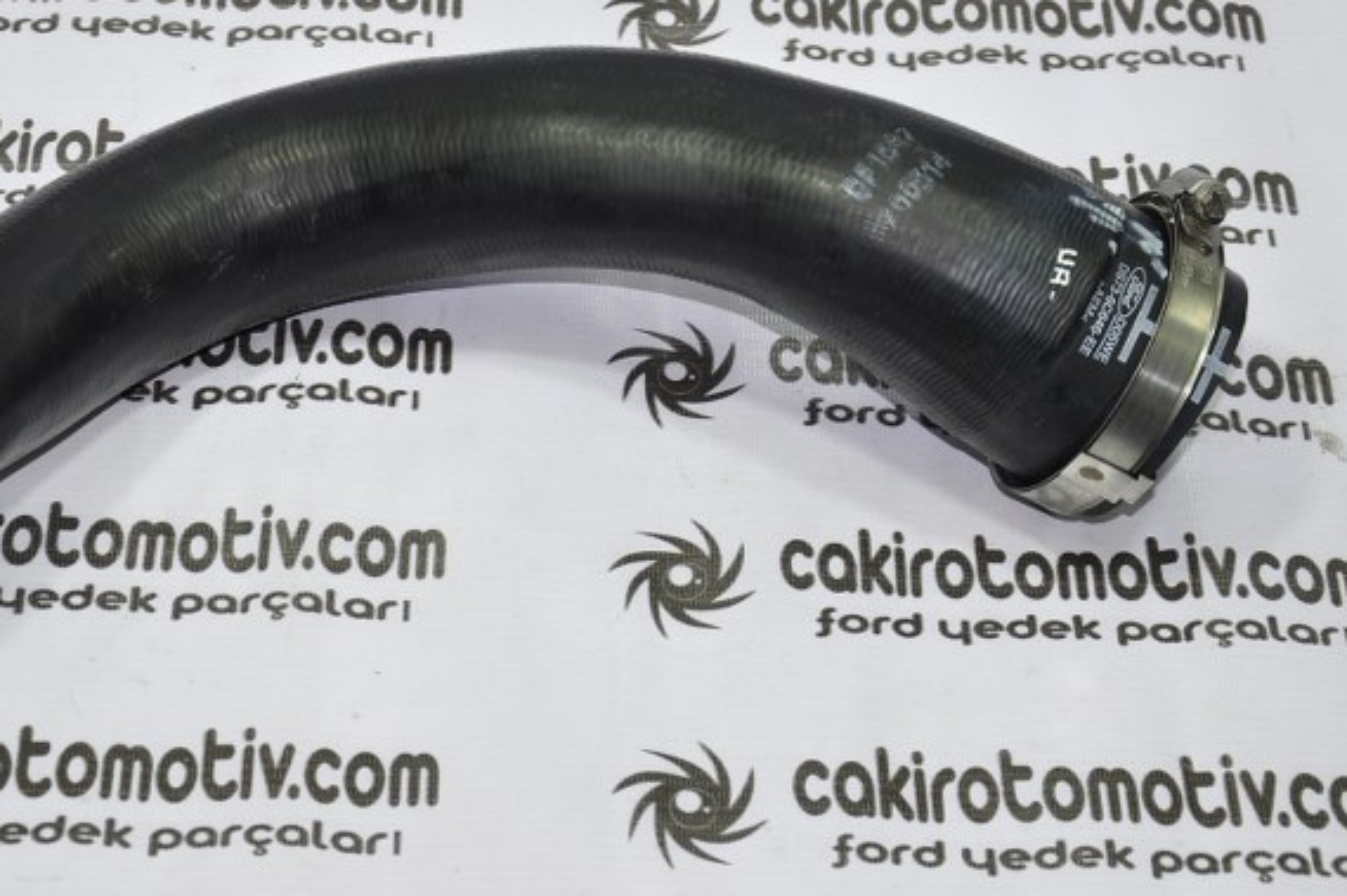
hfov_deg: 22.6
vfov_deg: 15.1
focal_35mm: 90
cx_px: 581
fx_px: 3365
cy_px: 291
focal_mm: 38
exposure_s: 1/40
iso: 200
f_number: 4.5
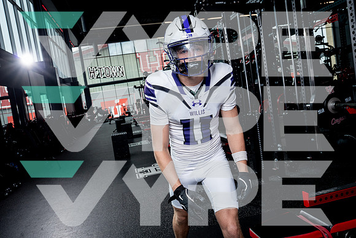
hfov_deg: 61.9
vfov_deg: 43.6
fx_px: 297
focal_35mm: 30
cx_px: 178
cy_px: 119
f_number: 8
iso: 640
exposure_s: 1/250
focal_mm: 30
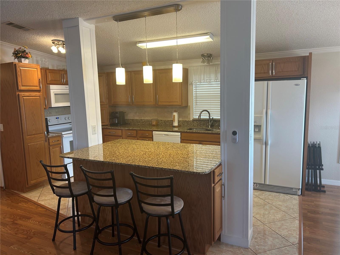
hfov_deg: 67.3
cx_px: 170
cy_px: 128
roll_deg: +1.9
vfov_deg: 53.1
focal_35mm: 26
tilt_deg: -7.4
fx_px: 255
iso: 80
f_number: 1.5
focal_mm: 5.7
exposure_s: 1/120
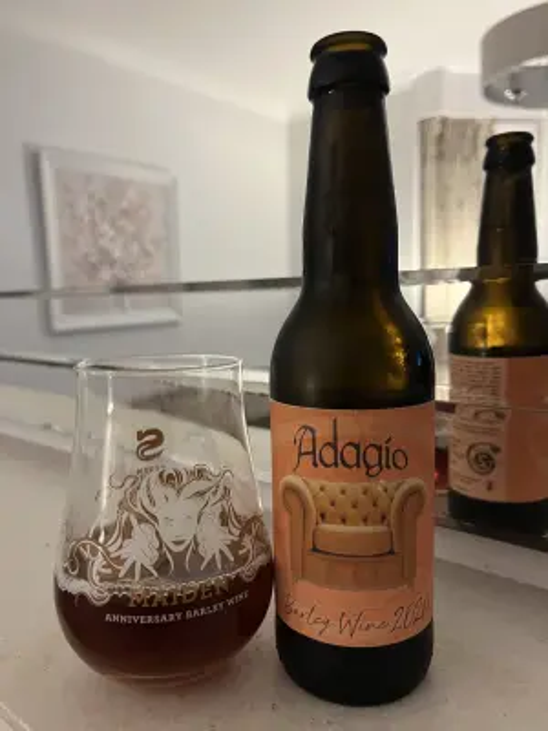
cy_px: 366
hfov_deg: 53.1
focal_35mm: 26
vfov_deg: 67.3
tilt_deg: -7.8
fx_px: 549
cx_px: 274
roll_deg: +2.4
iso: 800
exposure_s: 1/25
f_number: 1.6
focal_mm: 5.1
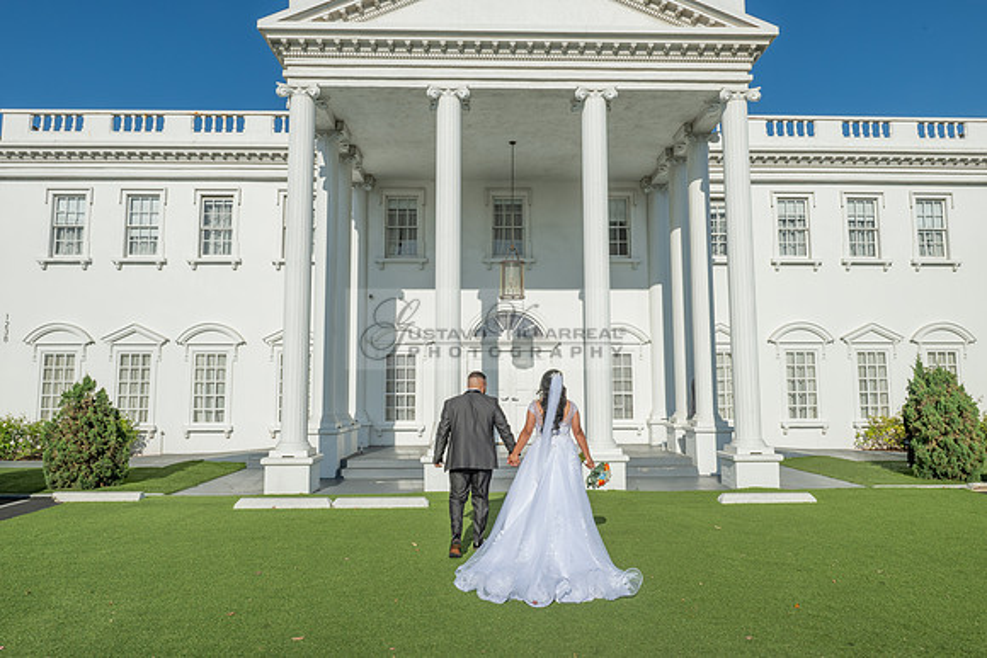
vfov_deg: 53.1
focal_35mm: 24
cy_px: 329
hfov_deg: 73.7
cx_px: 494
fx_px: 659
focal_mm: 24
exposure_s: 1/200
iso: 200
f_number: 16
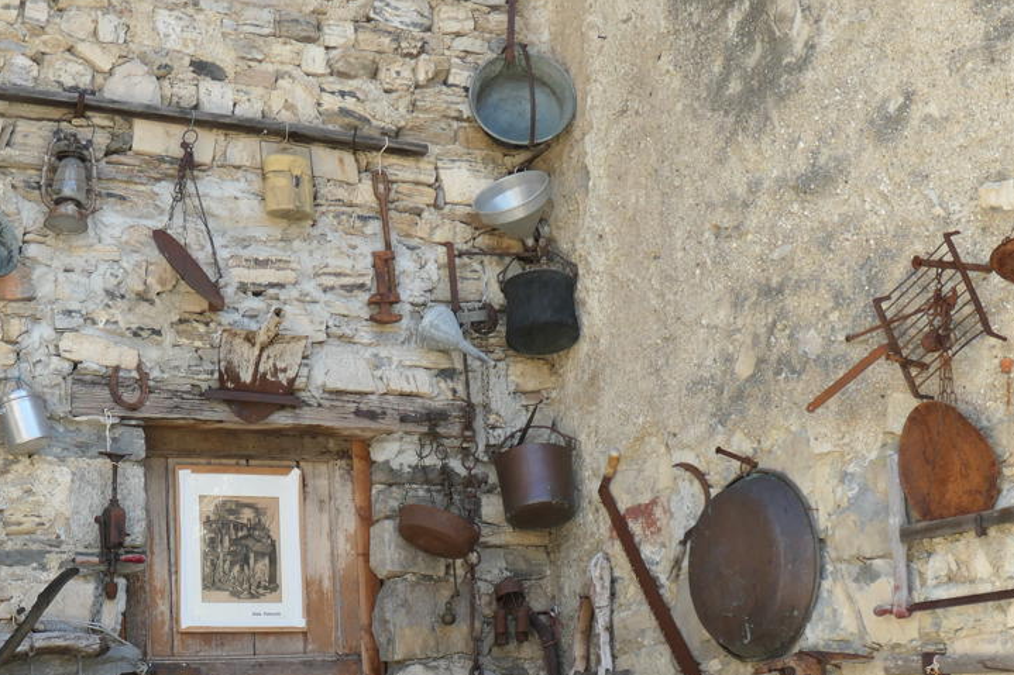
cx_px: 367
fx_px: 2056
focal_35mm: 73
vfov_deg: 18.3
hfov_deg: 27.6
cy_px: 634
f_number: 3.7
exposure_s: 1/200
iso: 200
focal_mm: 12.8
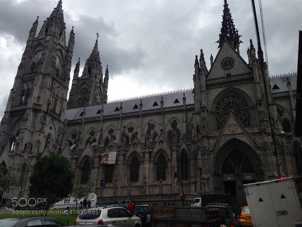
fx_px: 288
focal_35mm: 33
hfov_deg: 55.4
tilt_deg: +23.8
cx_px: 151
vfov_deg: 42.9
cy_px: 114
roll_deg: -2.6
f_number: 2.4
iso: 50
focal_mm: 4.12
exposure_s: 1/2710
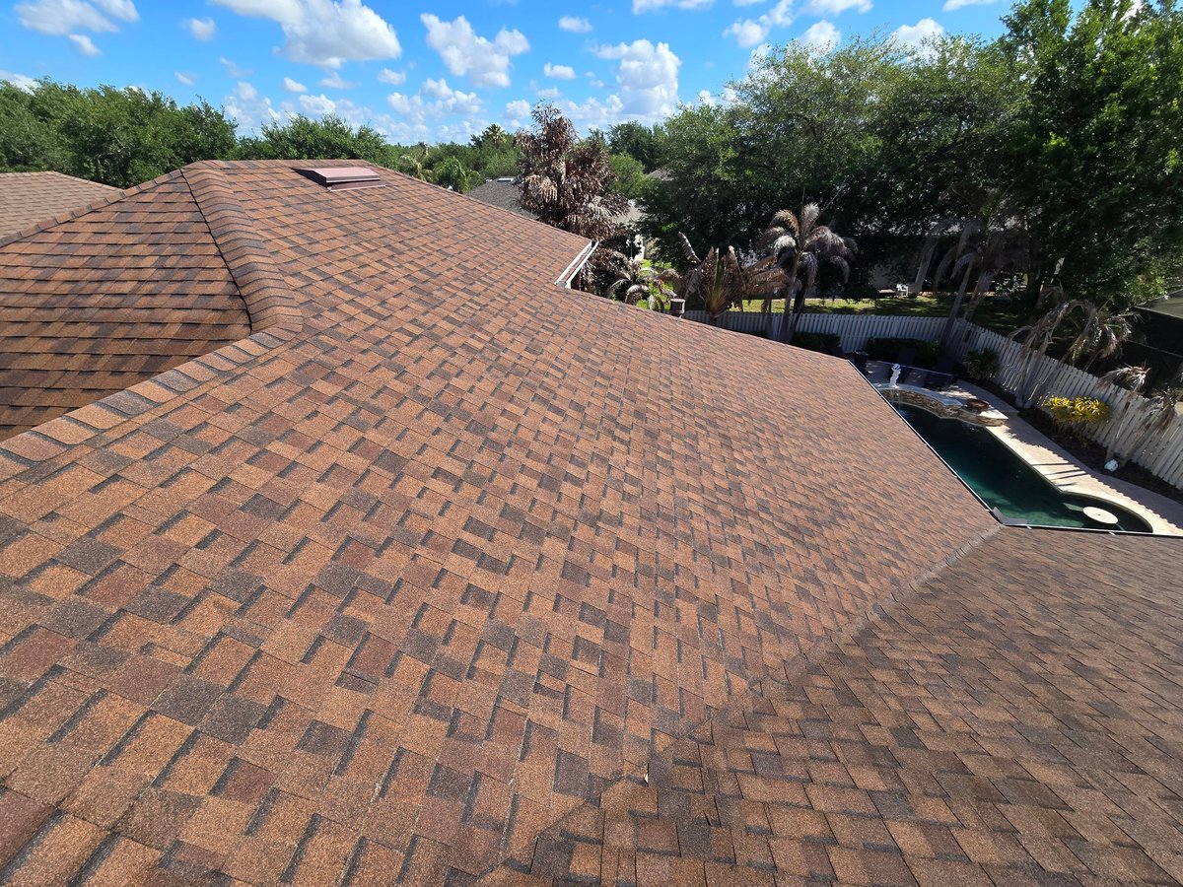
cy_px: 444
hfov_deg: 106.2
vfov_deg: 89.9
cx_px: 592
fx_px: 444
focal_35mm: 13
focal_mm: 2.2
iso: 50
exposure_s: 1/1718
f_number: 2.2
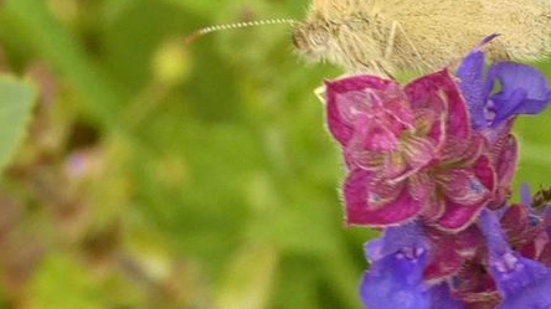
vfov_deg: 3.7
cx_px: 449
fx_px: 4803
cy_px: -46
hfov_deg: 6.6
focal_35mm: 329
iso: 200
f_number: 5.4
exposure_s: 1/80
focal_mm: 28.1
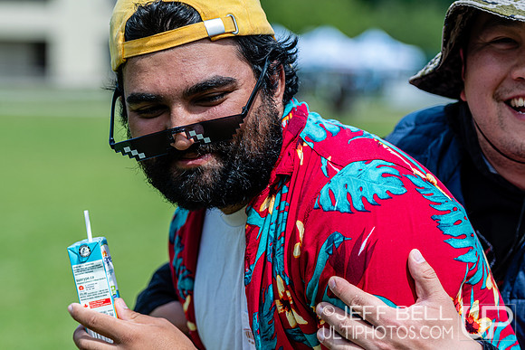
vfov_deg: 9.3
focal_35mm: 147
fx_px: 2144
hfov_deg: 14.0
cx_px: 262
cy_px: 175
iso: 100
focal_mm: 98
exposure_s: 1/1250
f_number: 3.2
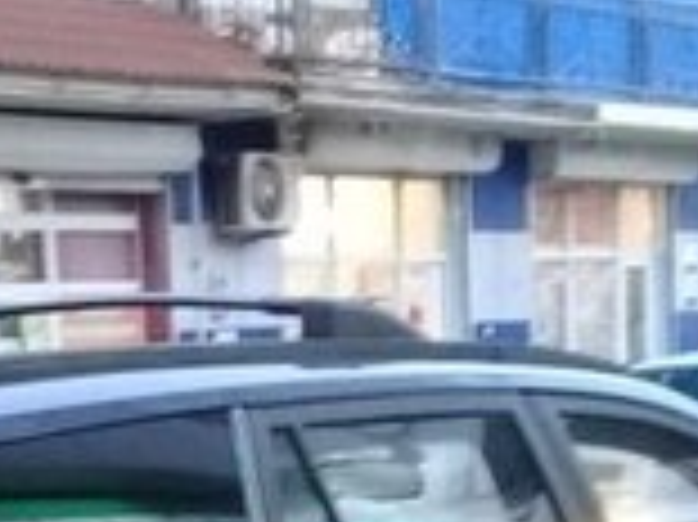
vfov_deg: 10.6
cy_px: 893
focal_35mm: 132
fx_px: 2660
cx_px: 131
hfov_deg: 14.9
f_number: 2.2
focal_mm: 3.3
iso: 250
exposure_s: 1/15
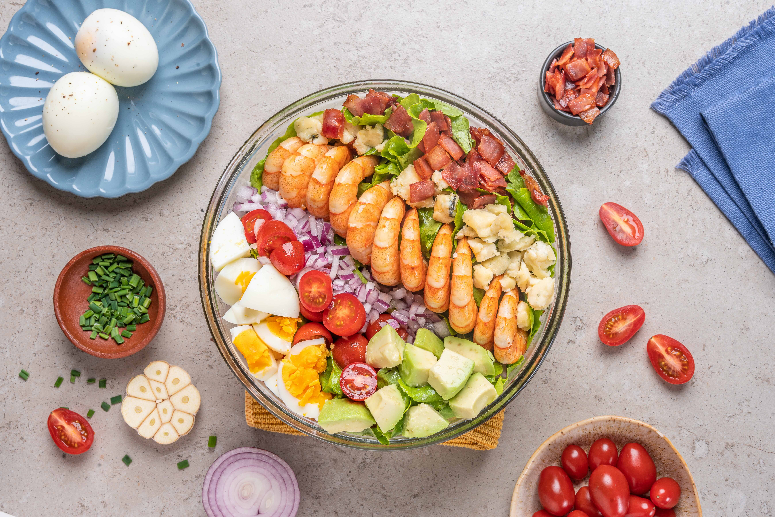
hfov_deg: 39.6
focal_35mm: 50
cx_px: 388
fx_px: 1076
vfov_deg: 27.0
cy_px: 258
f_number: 16
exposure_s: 1/125
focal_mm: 50
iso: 160
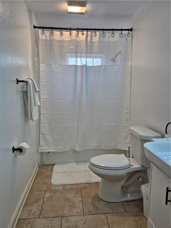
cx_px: 86
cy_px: 114
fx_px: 151
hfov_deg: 58.9
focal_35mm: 23
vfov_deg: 73.9
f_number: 1.8
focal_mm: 5.4
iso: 160
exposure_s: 1/120
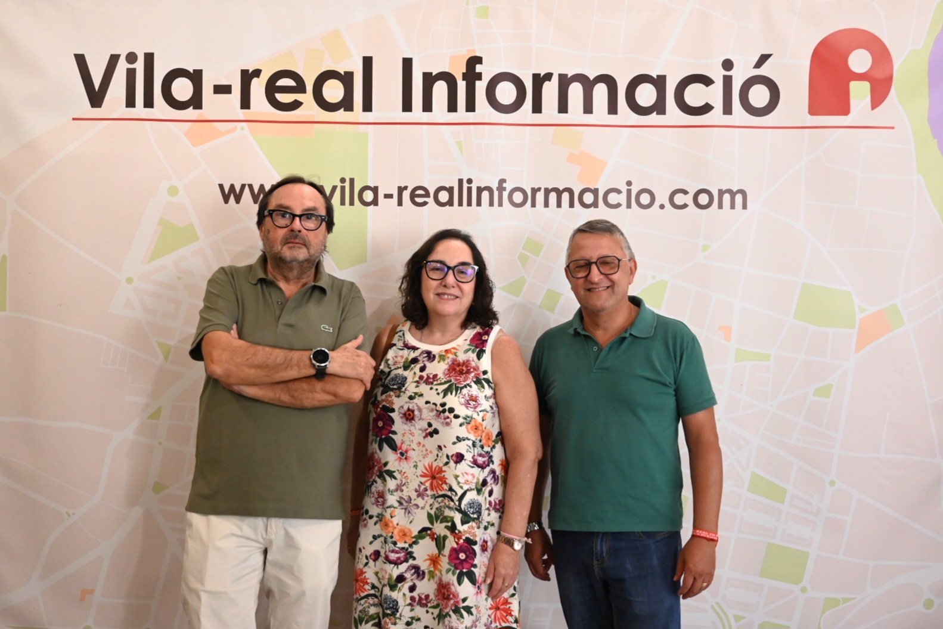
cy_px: 314
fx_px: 917
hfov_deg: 54.4
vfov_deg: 37.9
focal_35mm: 35
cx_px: 472
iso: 6400
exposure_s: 1/250
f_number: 4
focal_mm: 35
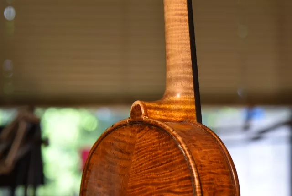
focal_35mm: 158
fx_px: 1279
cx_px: 146
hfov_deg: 13.0
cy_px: 98
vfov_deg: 8.7
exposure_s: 1/2
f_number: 11
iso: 100
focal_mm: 105
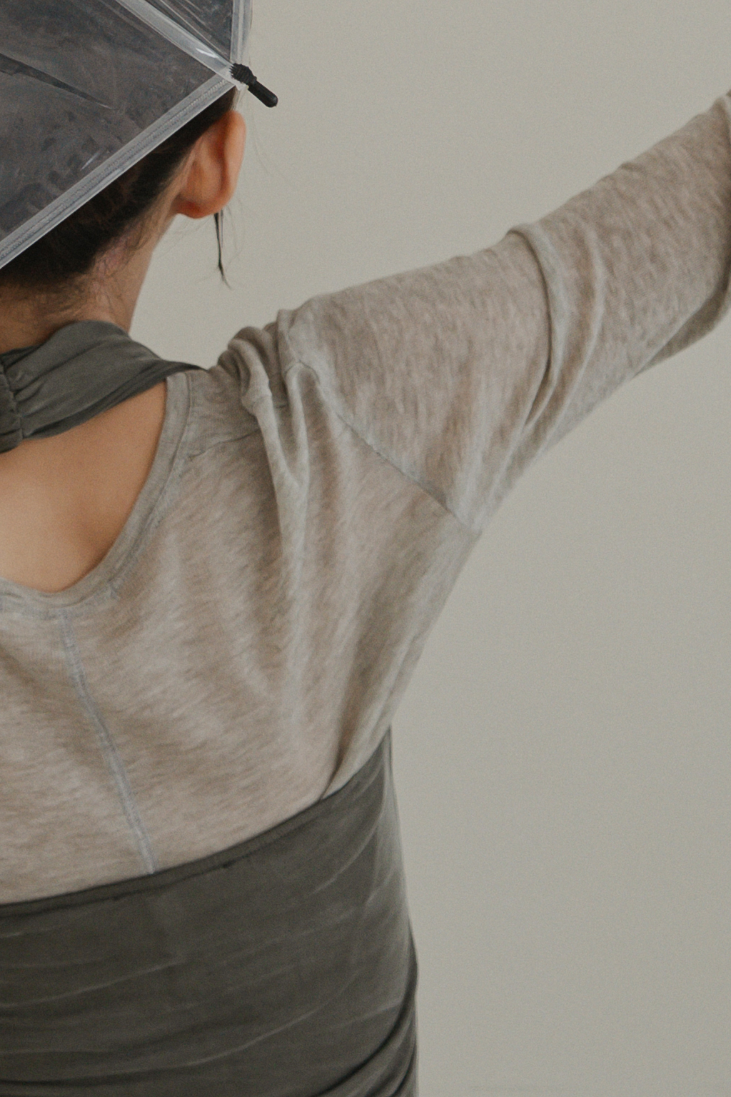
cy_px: 36
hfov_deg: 6.4
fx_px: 6518
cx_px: -150
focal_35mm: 214
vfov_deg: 9.6
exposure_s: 1/125
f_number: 4.5
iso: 320
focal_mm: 48.2
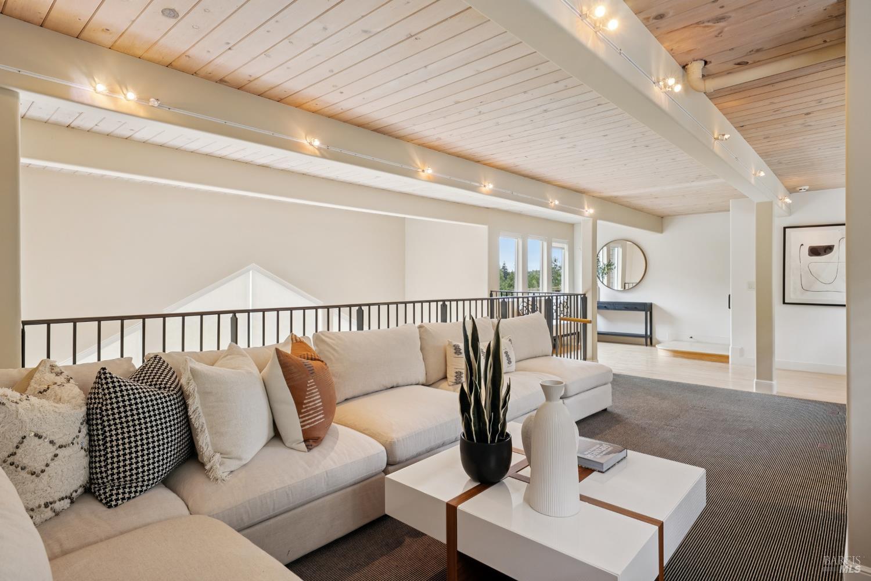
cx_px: 436
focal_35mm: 19
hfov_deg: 86.9
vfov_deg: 64.6
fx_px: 460
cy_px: 290
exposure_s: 1/30
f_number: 8
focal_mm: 19
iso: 640
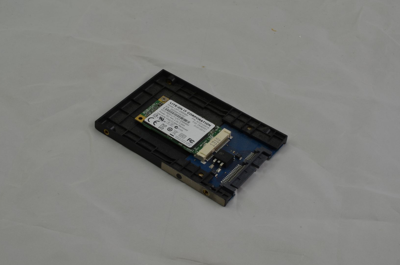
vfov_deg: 20.5
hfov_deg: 30.6
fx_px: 732
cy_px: 125
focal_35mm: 66
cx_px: 193
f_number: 20
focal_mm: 40
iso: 100
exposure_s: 1/4
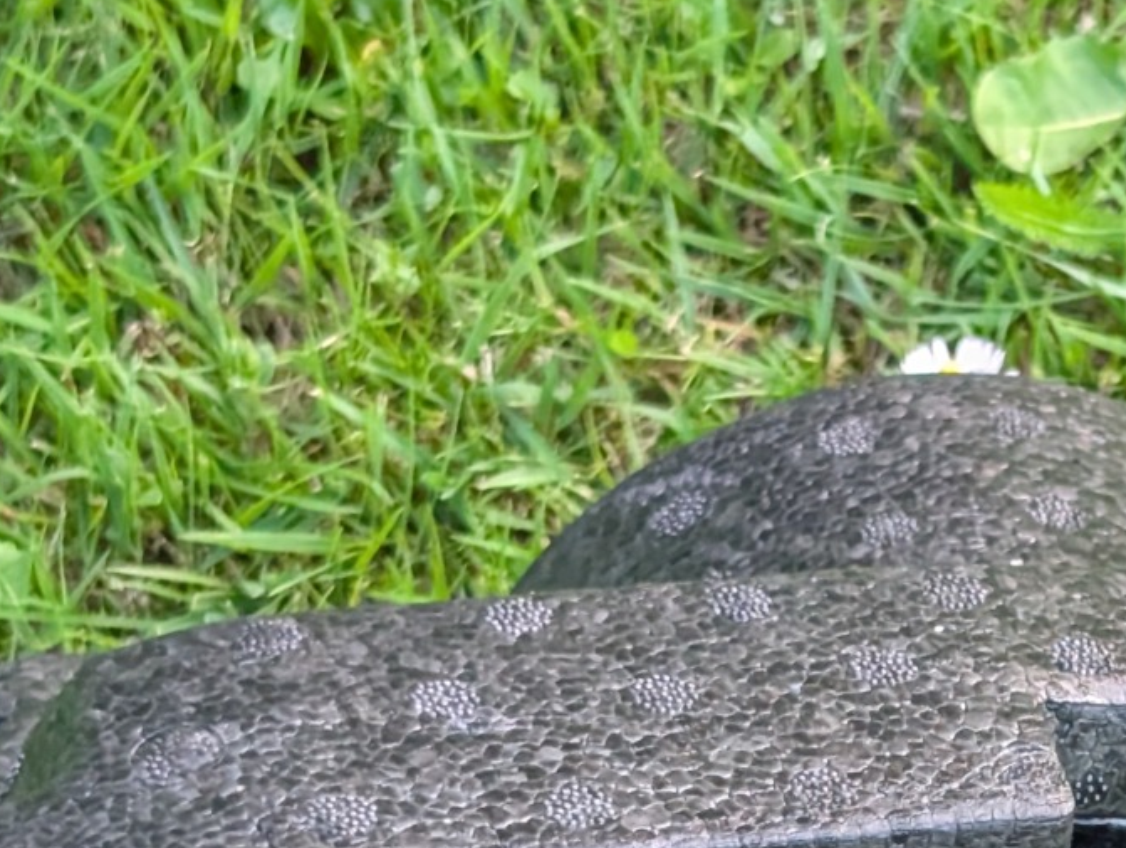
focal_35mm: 146
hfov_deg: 13.3
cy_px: 1184
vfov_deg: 9.9
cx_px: 1091
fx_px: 4755
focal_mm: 6.9
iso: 408
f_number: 1.68
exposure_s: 1/175
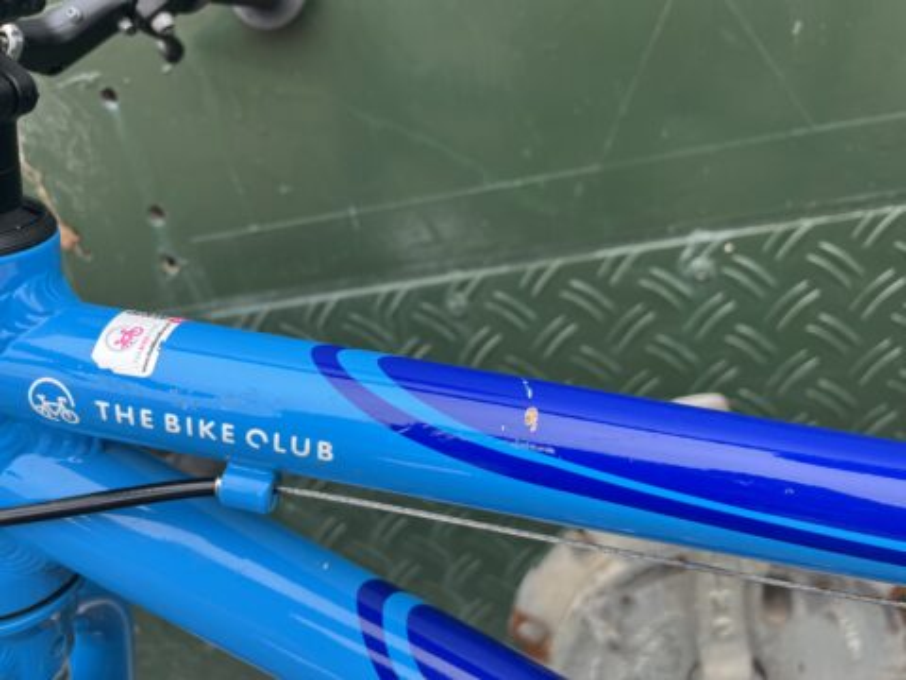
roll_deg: +14.1
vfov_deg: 53.1
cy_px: 340
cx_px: 453
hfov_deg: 67.3
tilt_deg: -25.9
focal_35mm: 26
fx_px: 680
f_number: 1.6
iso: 40
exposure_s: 1/231
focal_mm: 5.1
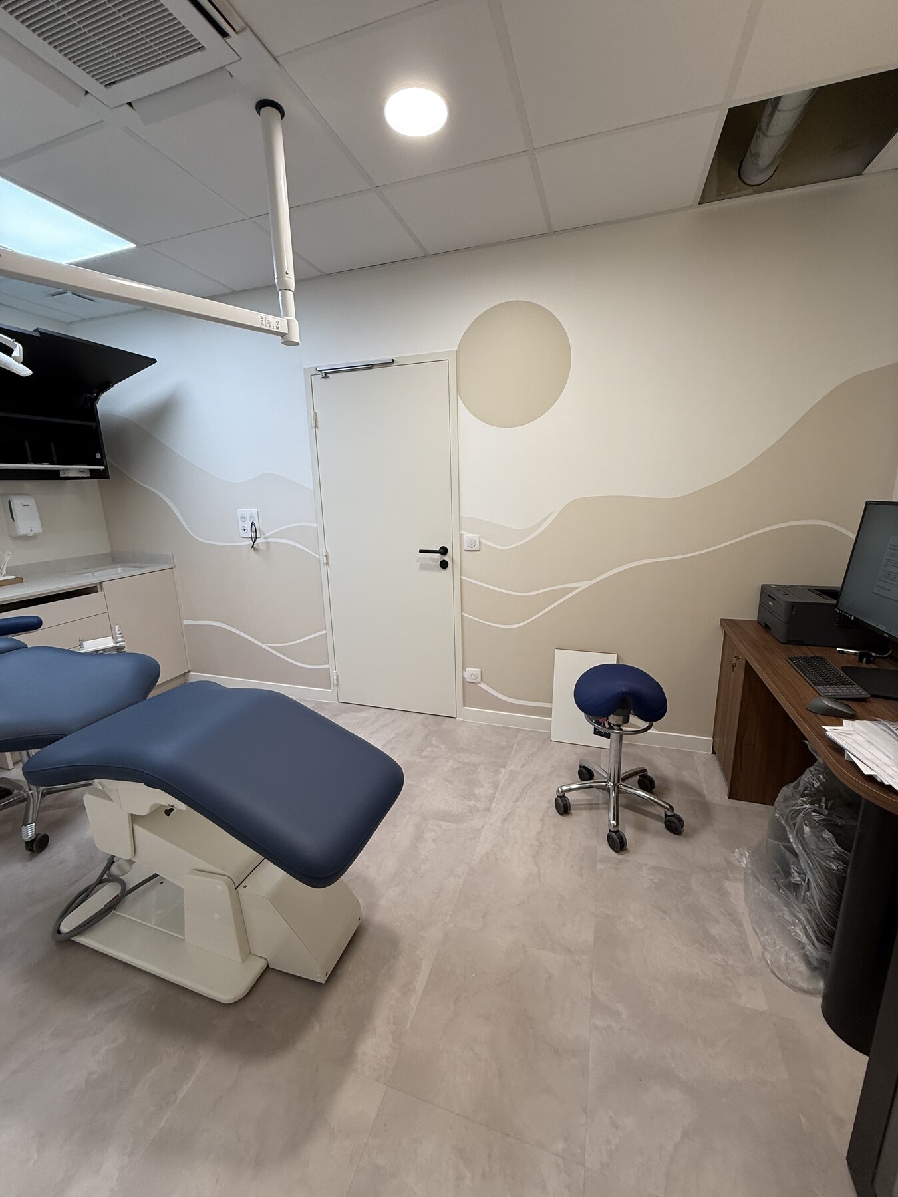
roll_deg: +2.3
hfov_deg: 85.7
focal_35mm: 14
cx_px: 449
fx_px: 484
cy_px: 598
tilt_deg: -12.8
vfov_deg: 102.1
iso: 80
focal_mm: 2.22
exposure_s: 1/100
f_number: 2.2
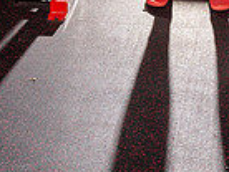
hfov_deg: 15.6
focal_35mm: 125
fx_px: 828
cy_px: -175
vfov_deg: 10.8
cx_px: 186
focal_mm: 40
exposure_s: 1/250
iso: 100
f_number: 4
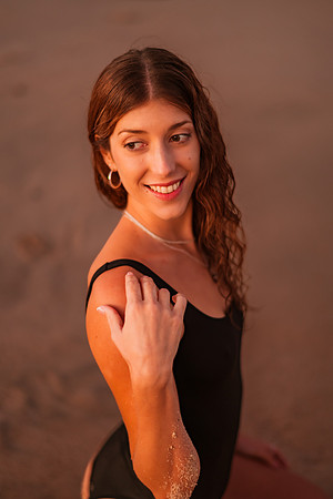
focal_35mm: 58
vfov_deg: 34.5
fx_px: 805
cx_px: 166
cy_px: 250
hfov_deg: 23.4
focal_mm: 58
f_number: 1.4
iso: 400
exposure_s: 1/200
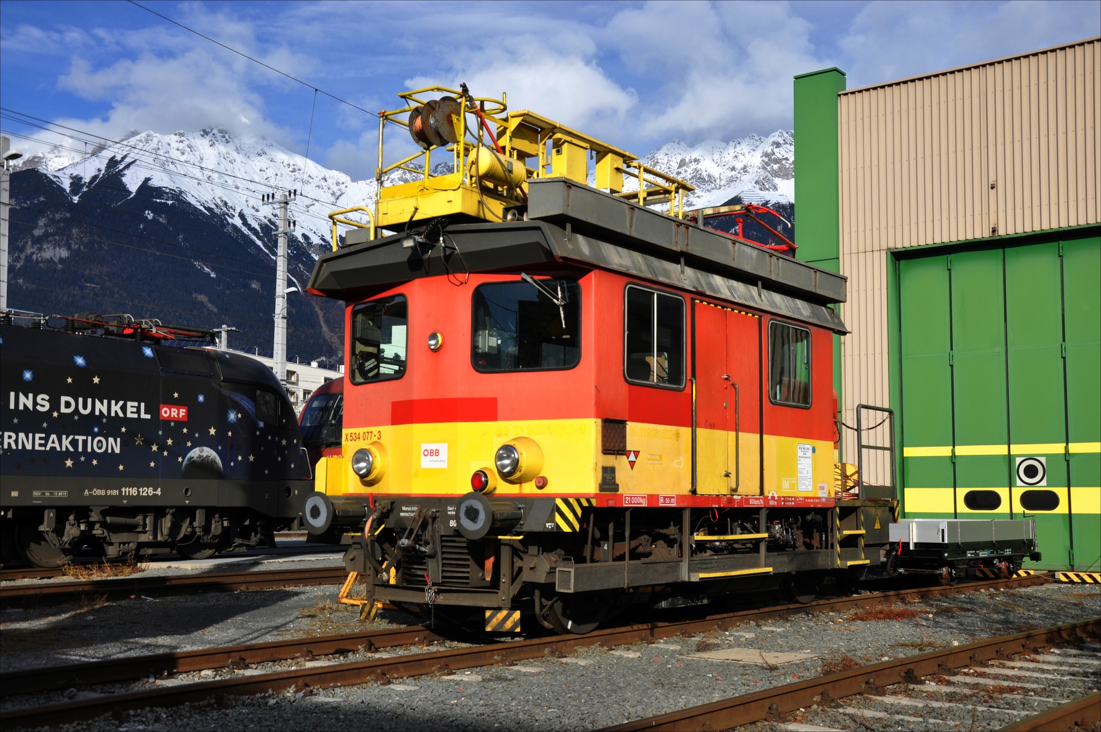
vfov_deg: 31.8
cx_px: 550
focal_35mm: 42
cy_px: 366
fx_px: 1283
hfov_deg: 46.4
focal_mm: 28
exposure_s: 1/500
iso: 200
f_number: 8
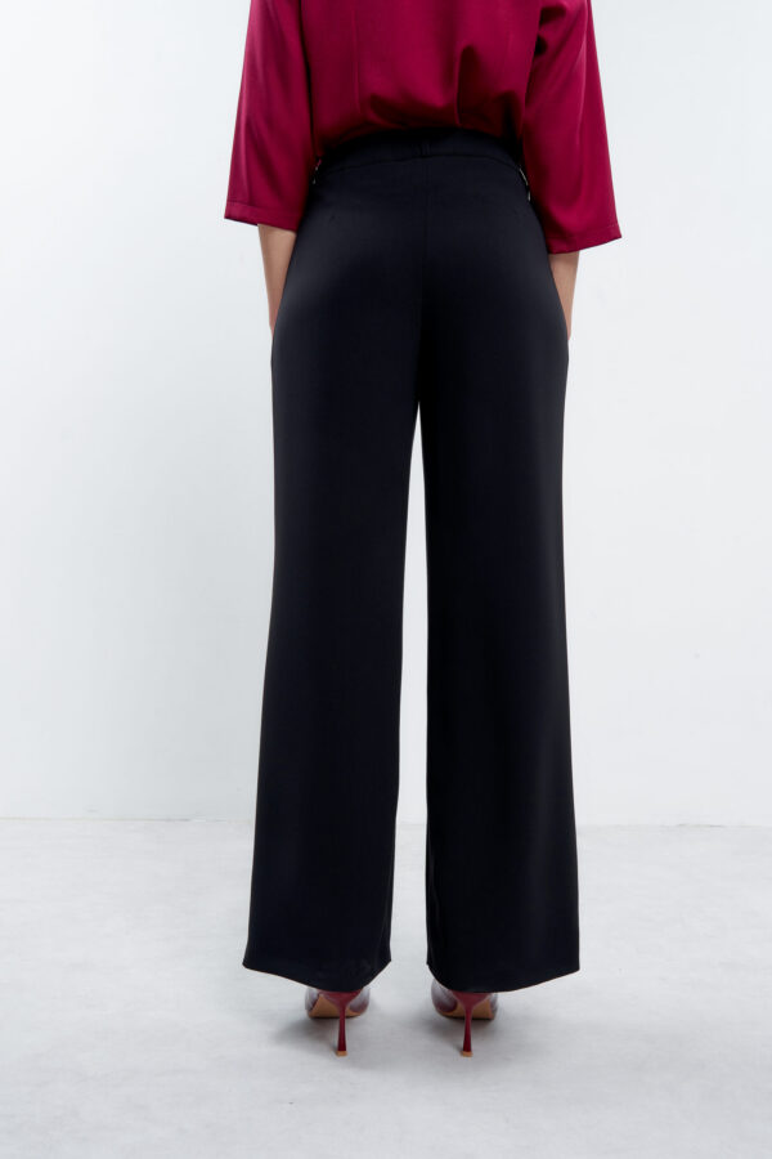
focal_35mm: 31
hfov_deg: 42.3
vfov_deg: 60.3
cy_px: 580
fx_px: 997
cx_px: 386
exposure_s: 1/160
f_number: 9
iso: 100
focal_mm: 31
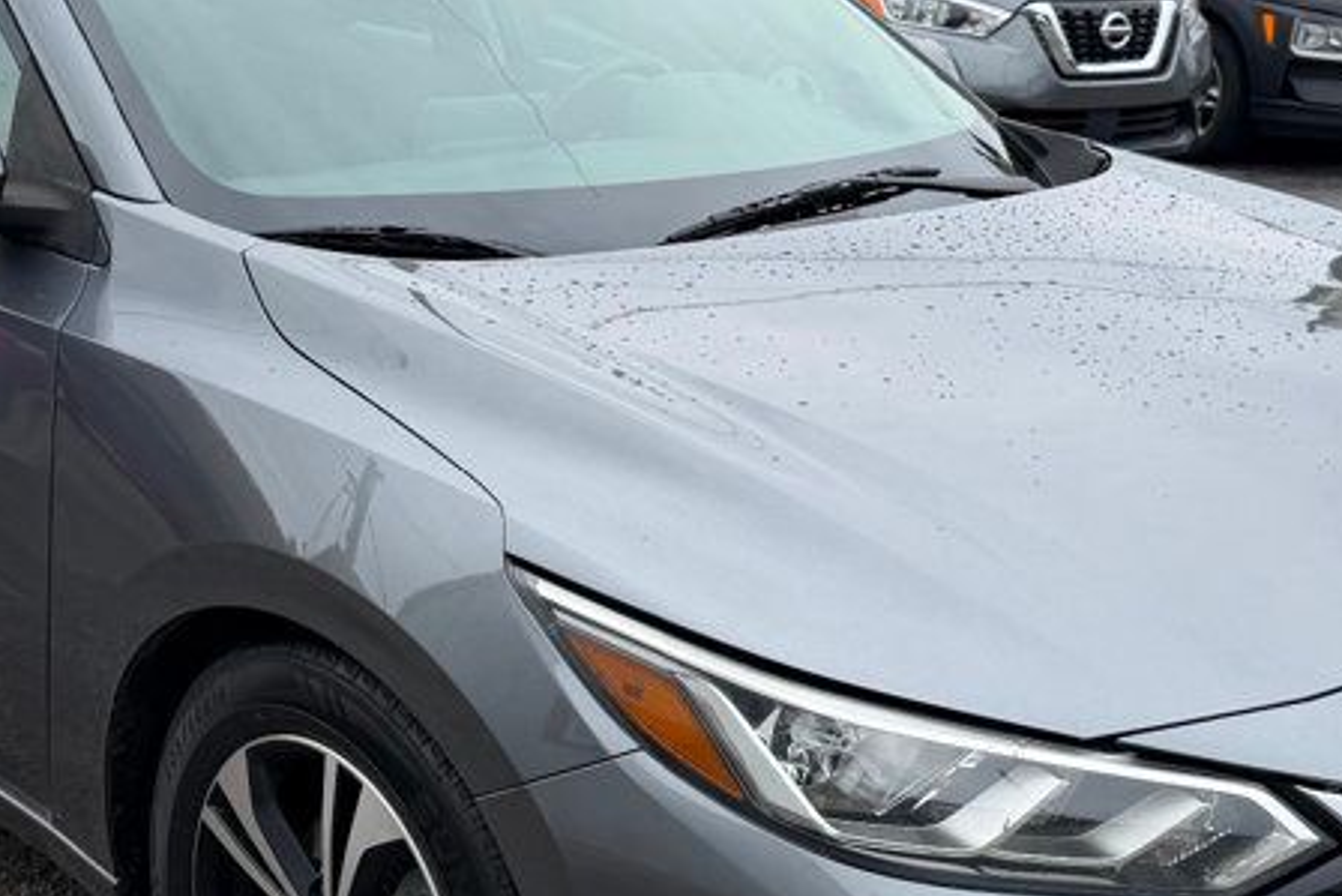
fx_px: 2125
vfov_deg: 23.8
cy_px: 521
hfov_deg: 34.9
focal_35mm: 57
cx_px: 548
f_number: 1.78
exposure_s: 1/1410
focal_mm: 6.76
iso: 80
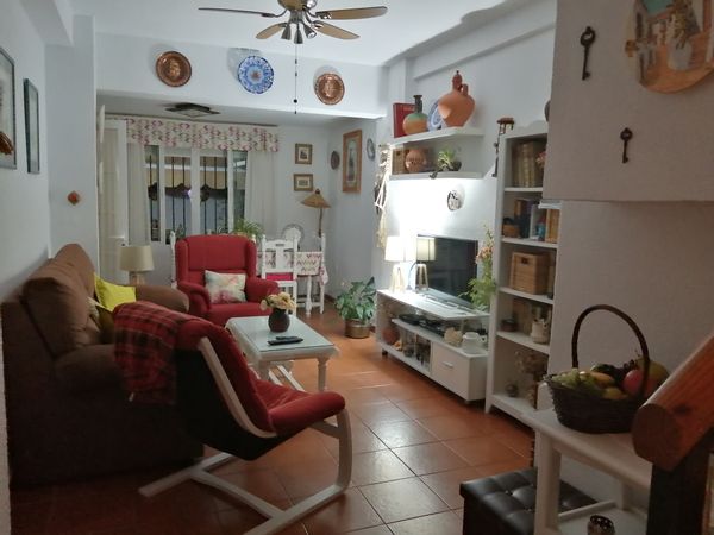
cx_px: 357
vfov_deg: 53.1
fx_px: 536
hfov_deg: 67.3
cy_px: 268
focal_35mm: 26
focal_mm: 3.46
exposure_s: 1/20
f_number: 1.8
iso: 400
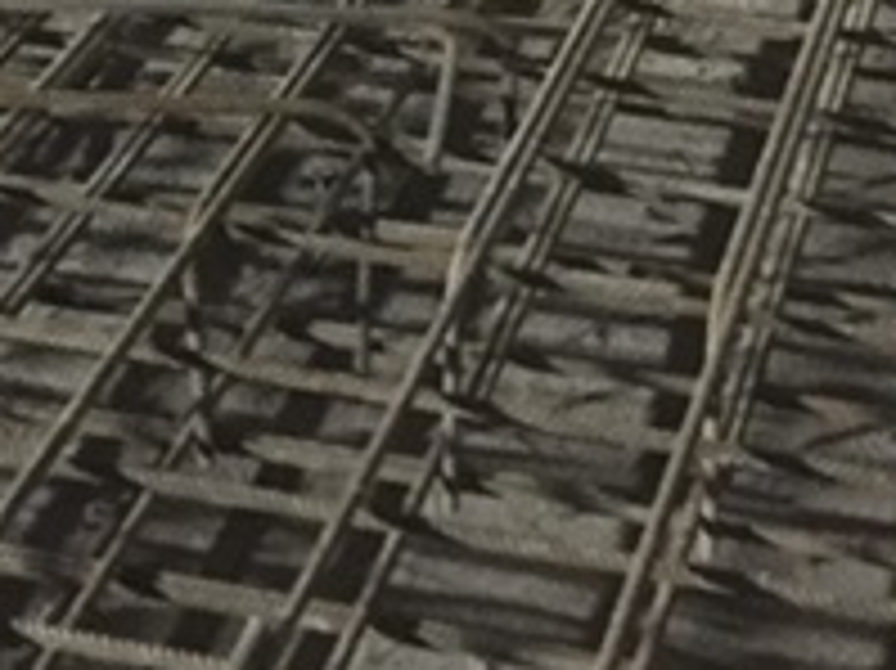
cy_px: -515
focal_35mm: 130
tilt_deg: -12.0
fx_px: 3363
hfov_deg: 15.0
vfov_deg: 10.7
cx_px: 86
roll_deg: -1.1
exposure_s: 1/17
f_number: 2.2
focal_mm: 4.15
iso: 640
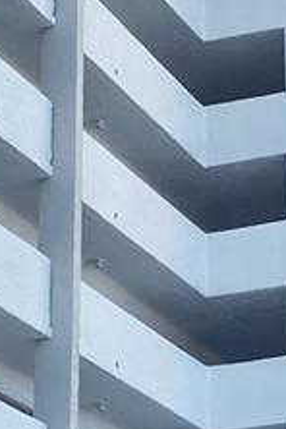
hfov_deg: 9.0
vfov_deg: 13.8
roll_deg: +1.6
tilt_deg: +15.2
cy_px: 473
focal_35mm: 146
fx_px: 1740
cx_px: 533
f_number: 1.8
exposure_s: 1/788
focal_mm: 4.25
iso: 32
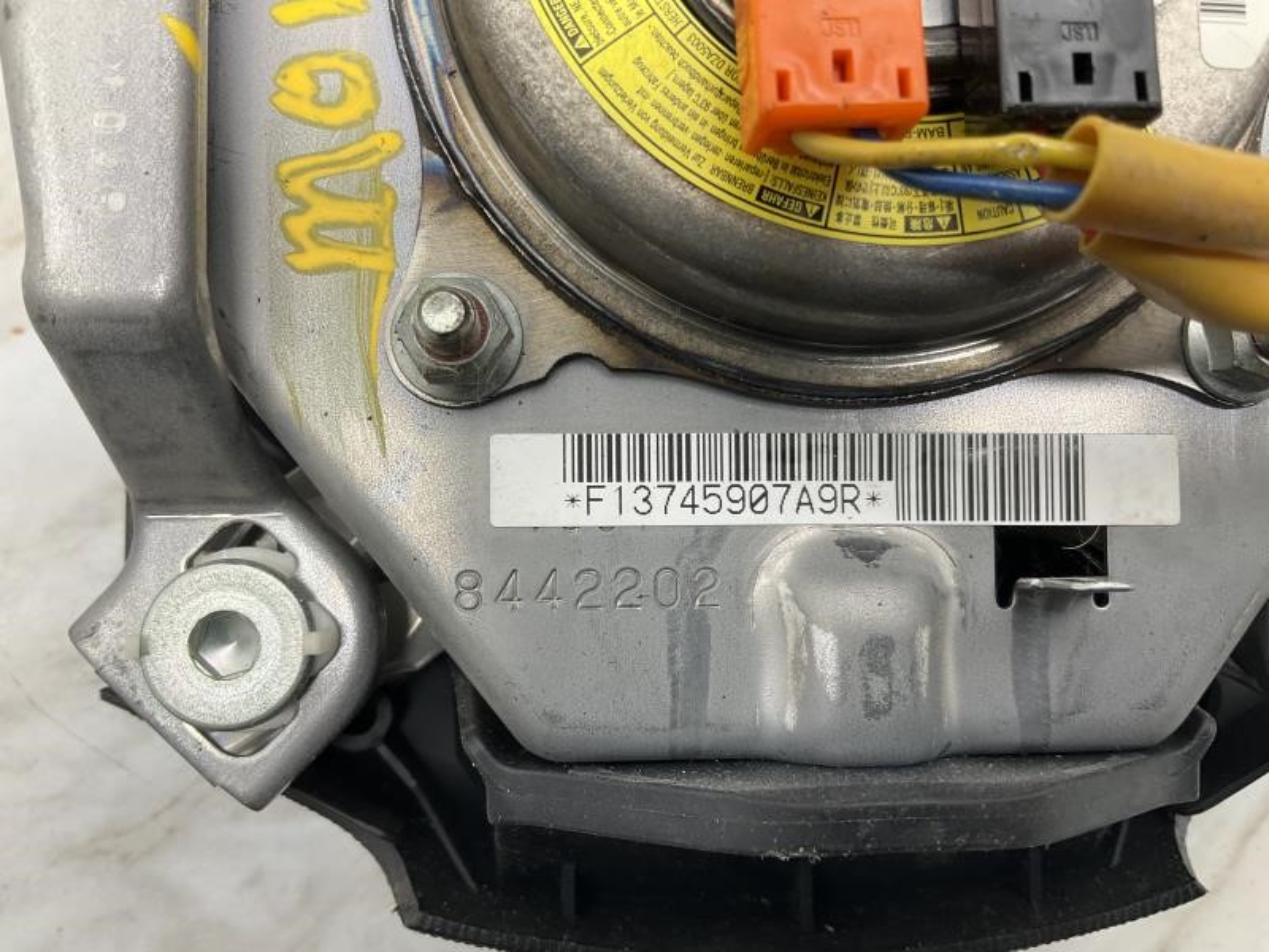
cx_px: 634
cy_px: 476
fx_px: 1063
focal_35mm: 29
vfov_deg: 48.2
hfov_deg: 61.7
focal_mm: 3
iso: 20
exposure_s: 1/120
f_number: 1.8
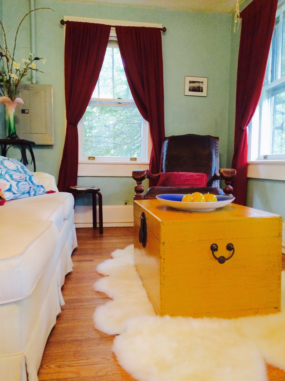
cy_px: 190
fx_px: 318
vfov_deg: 61.7
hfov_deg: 48.2
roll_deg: +0.2
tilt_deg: -4.0
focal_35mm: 29
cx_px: 142
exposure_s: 1/30
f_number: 2.2
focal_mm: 4.15
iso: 200
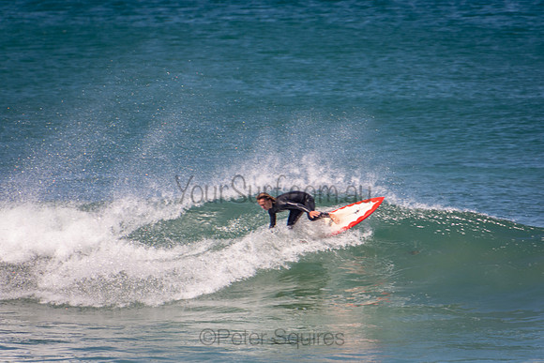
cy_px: 182
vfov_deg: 2.3
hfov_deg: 3.4
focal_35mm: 600
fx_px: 9068
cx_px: 272
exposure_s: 1/1250
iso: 220
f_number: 5.6
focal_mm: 400
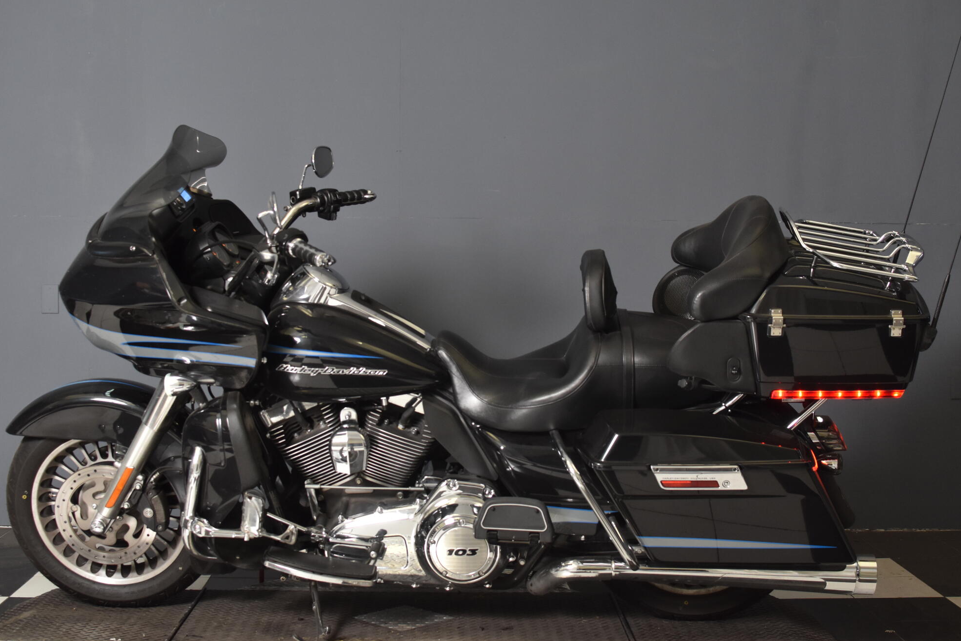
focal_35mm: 54
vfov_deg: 25.3
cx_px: 473
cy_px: 319
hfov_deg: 37.2
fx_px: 1428
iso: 800
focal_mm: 35
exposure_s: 1/160
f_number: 4.5
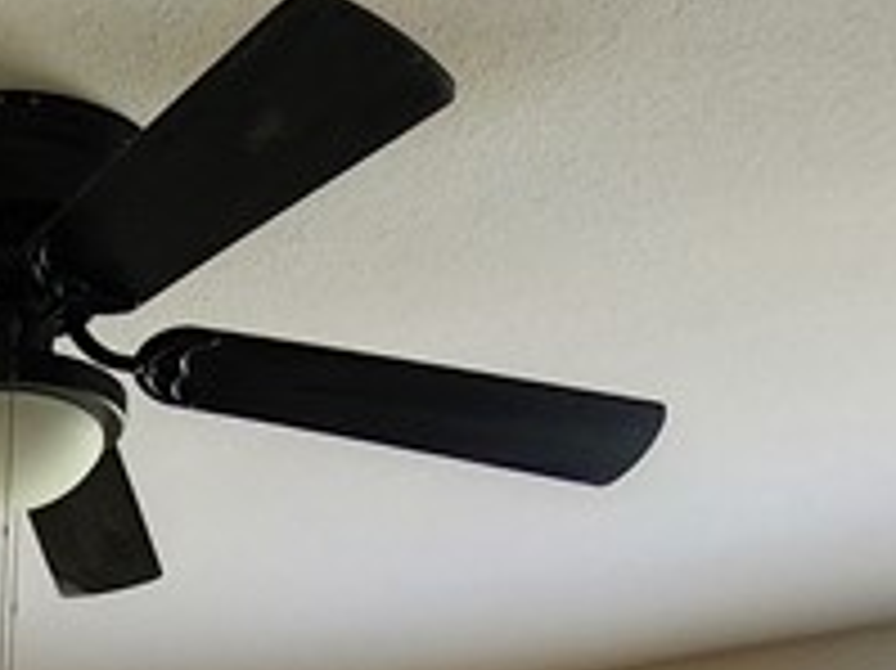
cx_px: -32
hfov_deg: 27.1
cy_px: 1493
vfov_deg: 15.4
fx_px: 1733
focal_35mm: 67
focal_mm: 2.2
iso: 125
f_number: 2.2
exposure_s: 1/60
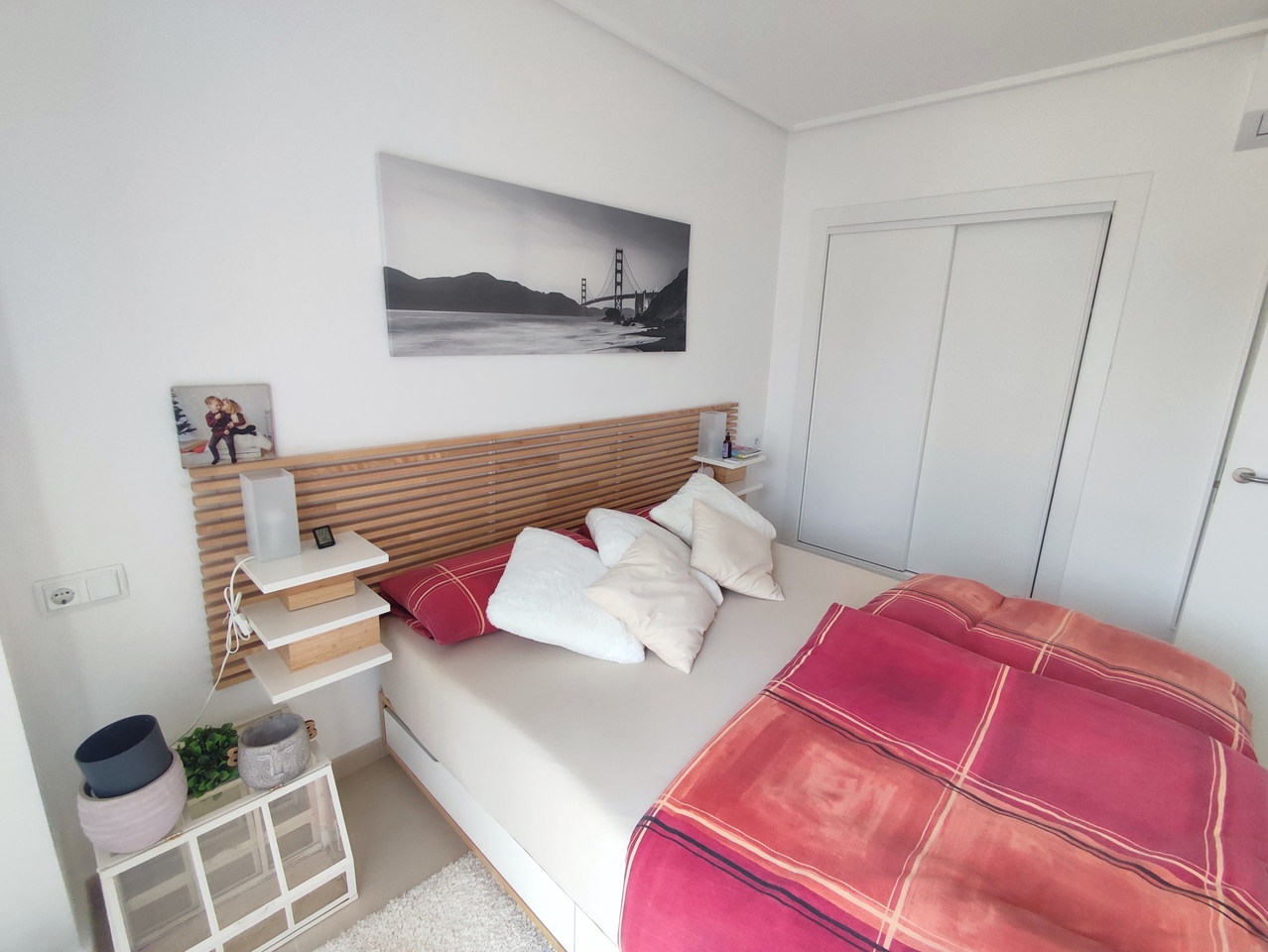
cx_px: 634
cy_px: 476
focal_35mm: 16
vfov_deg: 78.2
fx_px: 586
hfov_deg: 94.5
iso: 225
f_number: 2.2
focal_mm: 1.65
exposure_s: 1/120
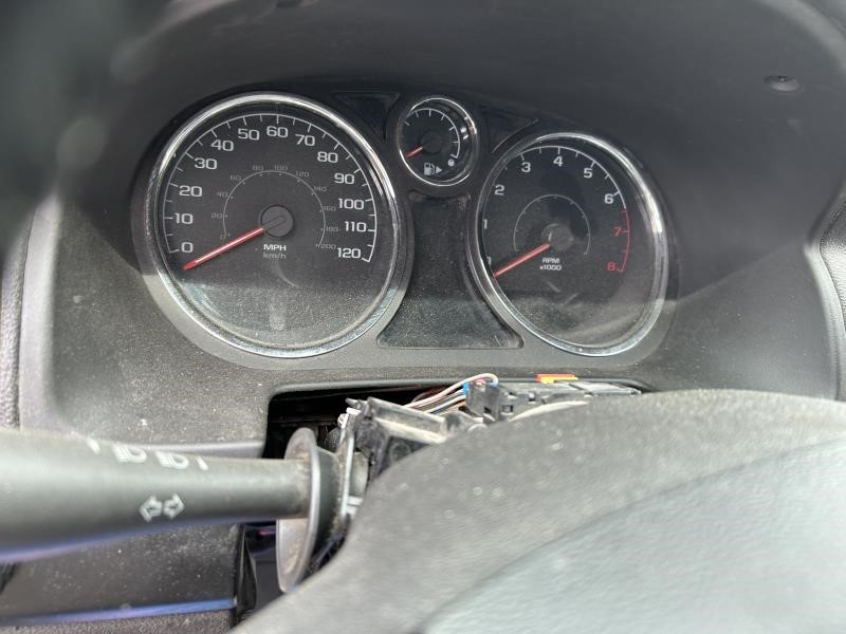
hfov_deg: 67.3
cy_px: 317
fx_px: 635
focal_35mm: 26
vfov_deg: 53.1
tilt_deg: -23.5
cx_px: 423
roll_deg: -7.4
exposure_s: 1/126
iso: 64
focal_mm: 5.7
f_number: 1.5
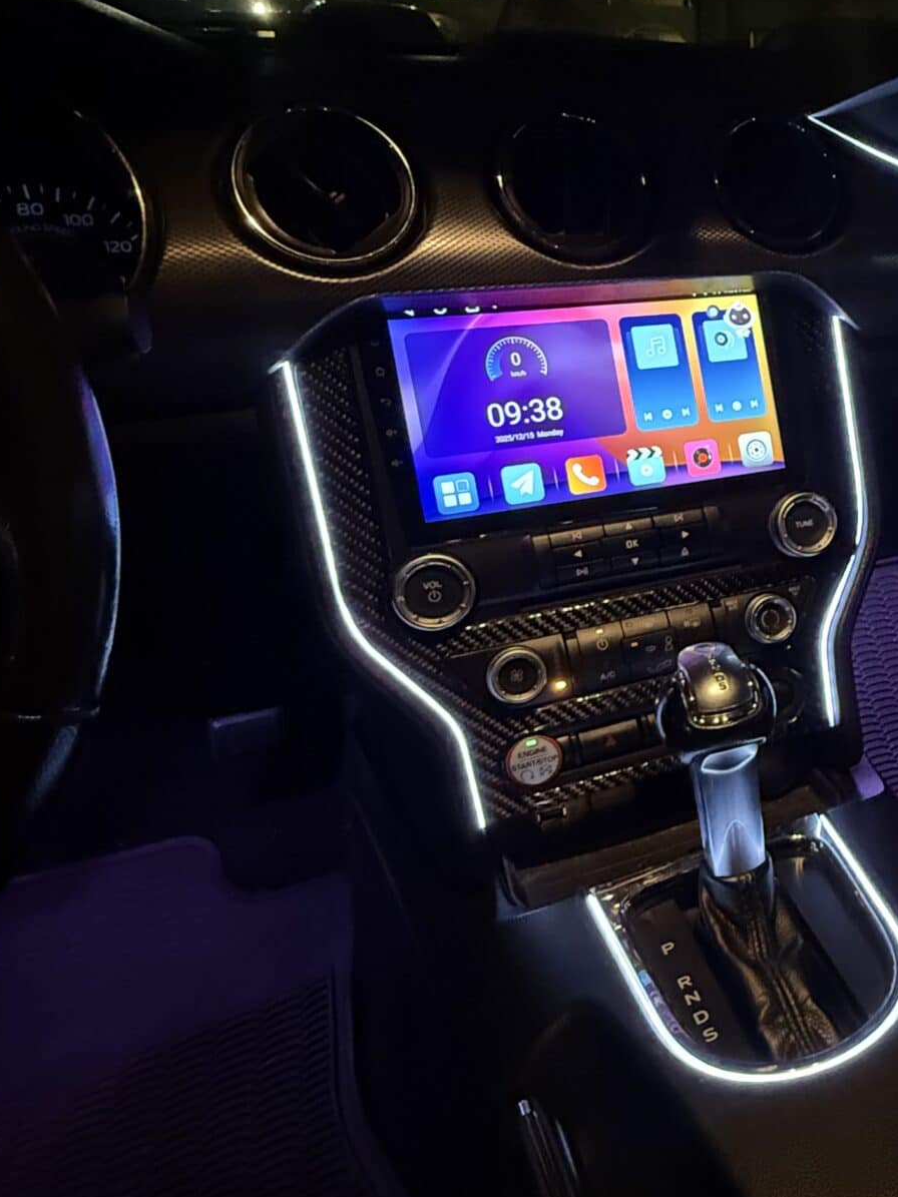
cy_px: 515
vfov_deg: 59.7
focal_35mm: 30
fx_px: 1038
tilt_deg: -21.5
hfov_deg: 40.0
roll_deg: -2.7
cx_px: 932
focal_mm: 2.22
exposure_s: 1/25
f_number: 2.2
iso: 1250
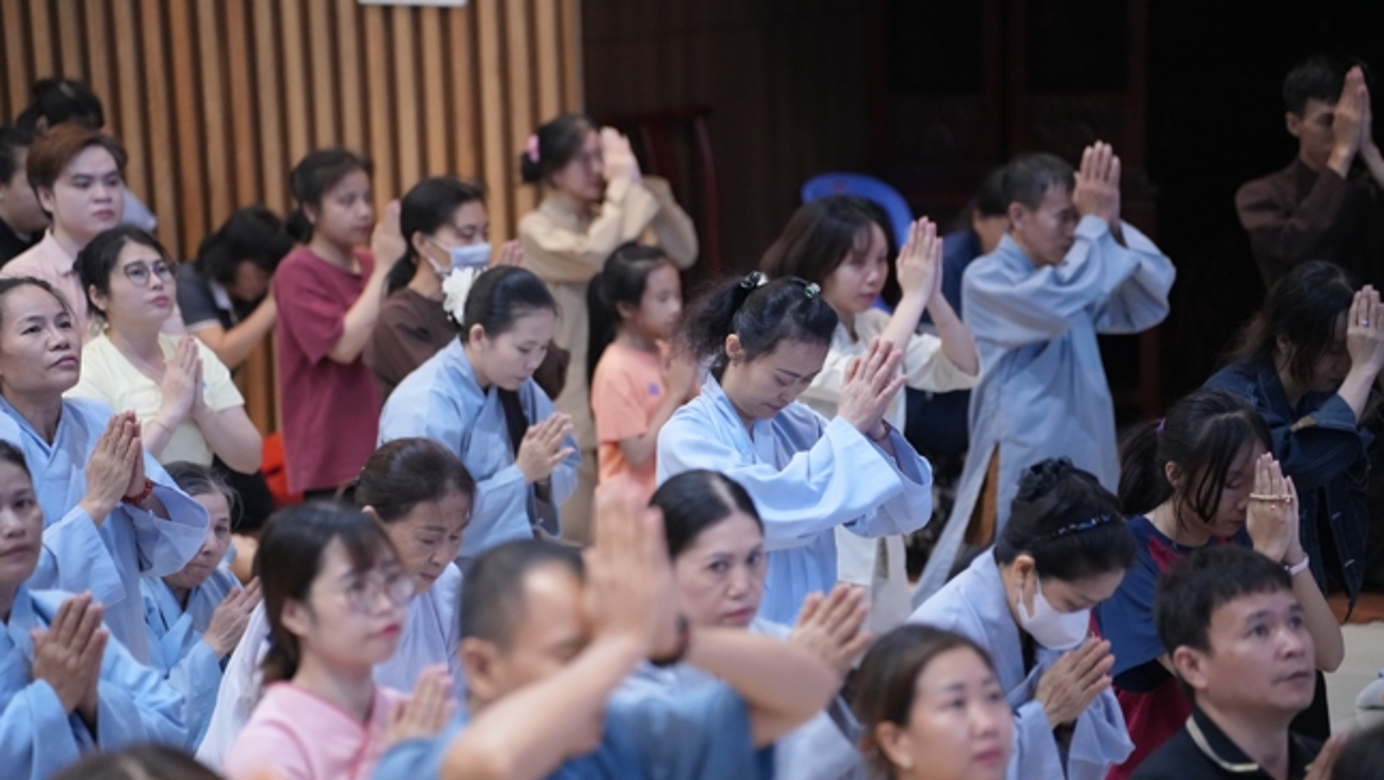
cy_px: 430
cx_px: 690
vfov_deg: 7.7
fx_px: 5801
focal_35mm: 158
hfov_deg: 13.6
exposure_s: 1/250
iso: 6400
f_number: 2.8
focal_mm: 150
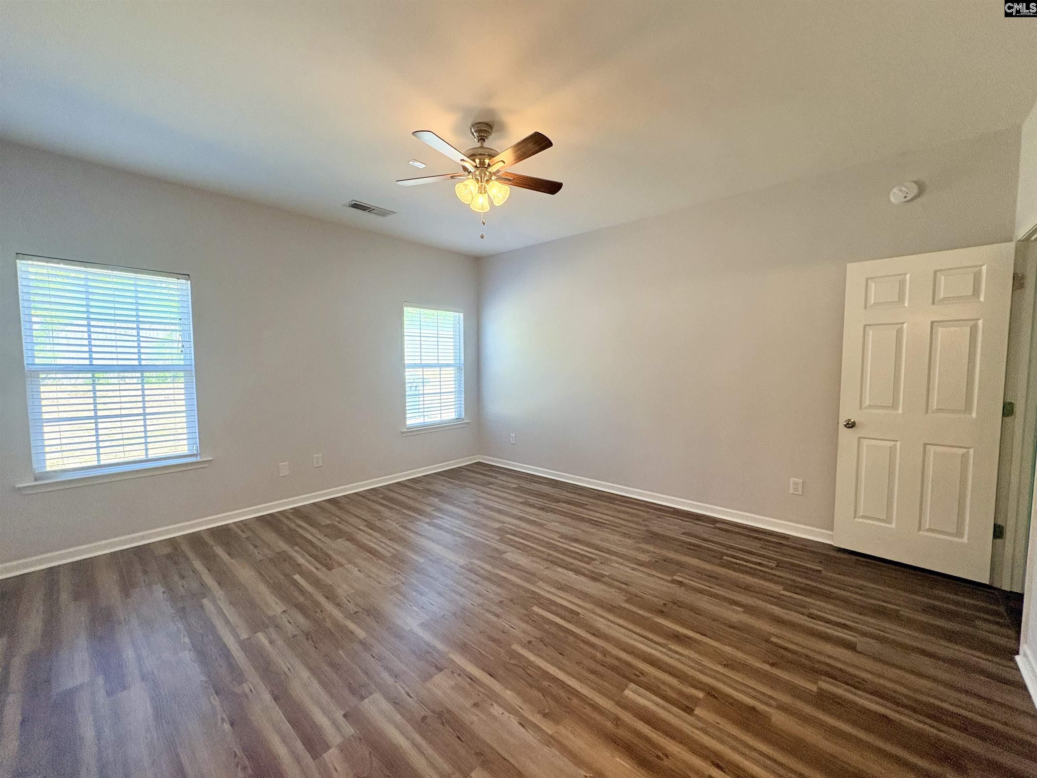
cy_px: 389
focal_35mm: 14
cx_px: 518
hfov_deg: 102.1
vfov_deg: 85.7
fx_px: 419
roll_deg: +0.7
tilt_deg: -1.7
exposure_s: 1/120
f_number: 2.2
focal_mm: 2.22
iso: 320
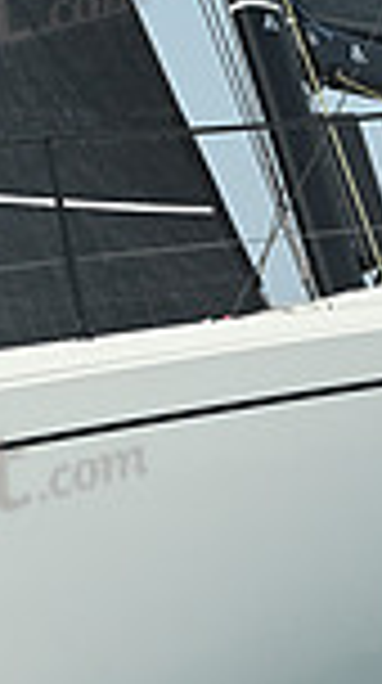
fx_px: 5065
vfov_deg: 7.7
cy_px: 227
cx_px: 382
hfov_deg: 4.3
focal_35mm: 280
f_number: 6.3
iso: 320
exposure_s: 1/1250
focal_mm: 70
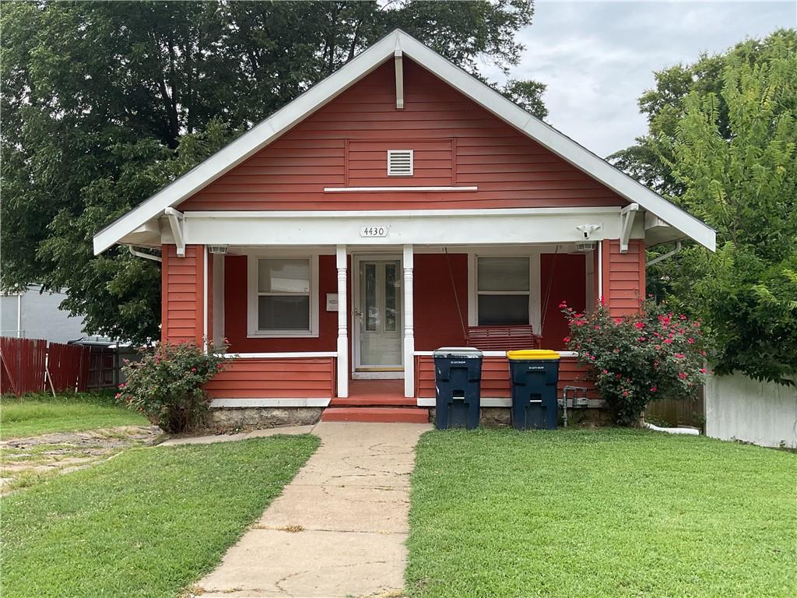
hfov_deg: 61.7
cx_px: 398
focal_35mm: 29
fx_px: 668
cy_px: 299
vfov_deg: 48.2
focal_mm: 3
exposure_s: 1/898
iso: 16
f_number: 1.8
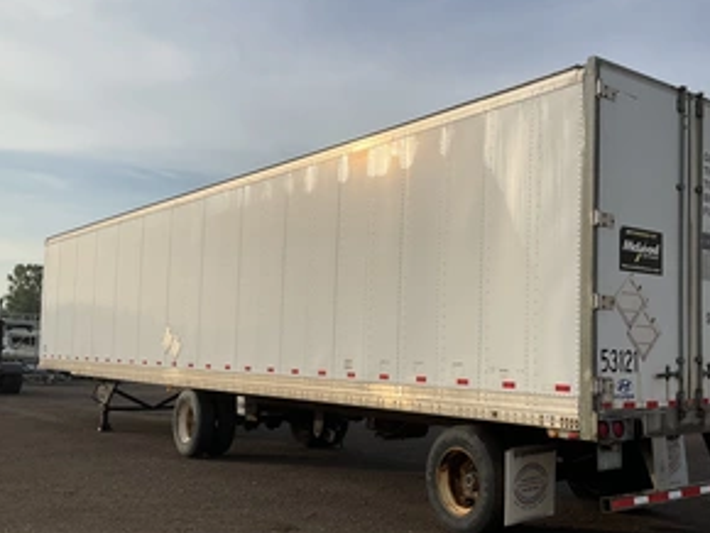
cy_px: 291
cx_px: 465
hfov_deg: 46.1
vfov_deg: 36.0
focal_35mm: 40
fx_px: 821
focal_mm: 3
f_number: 1.8
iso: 25
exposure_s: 1/1912
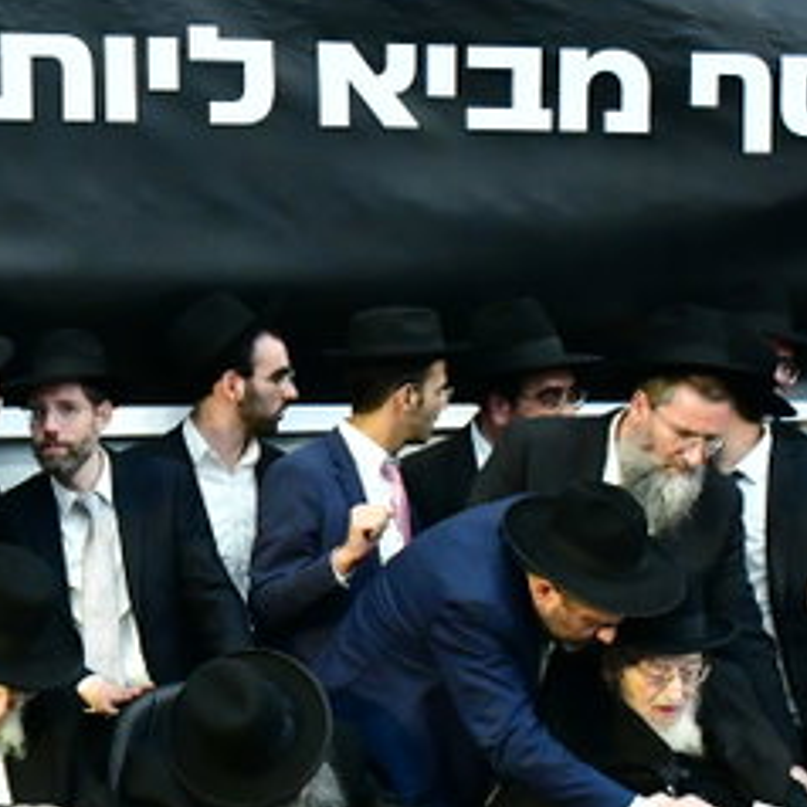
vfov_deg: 12.5
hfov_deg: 12.3
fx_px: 3693
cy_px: 473
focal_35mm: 140
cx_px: -44
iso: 2000
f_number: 5.6
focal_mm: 28
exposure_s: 1/200
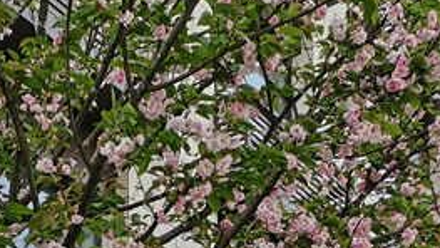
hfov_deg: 19.1
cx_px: 238
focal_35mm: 112
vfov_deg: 9.6
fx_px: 1307
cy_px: 592
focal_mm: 5.58
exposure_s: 1/889
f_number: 1.8
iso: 50
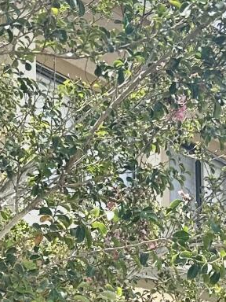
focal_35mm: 125
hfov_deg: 11.9
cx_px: 93
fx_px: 1088
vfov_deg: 14.3
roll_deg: +0.8
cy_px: 507
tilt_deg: +6.3
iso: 80
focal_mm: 6.86
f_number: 1.78
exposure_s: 1/1473
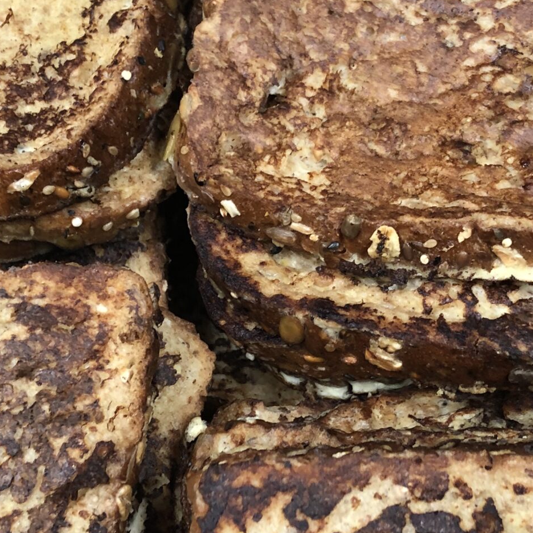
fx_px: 1167
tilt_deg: -61.5
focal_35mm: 67
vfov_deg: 25.7
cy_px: 276
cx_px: 282
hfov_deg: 25.7
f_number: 1.8
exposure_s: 1/15
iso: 40
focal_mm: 3.99
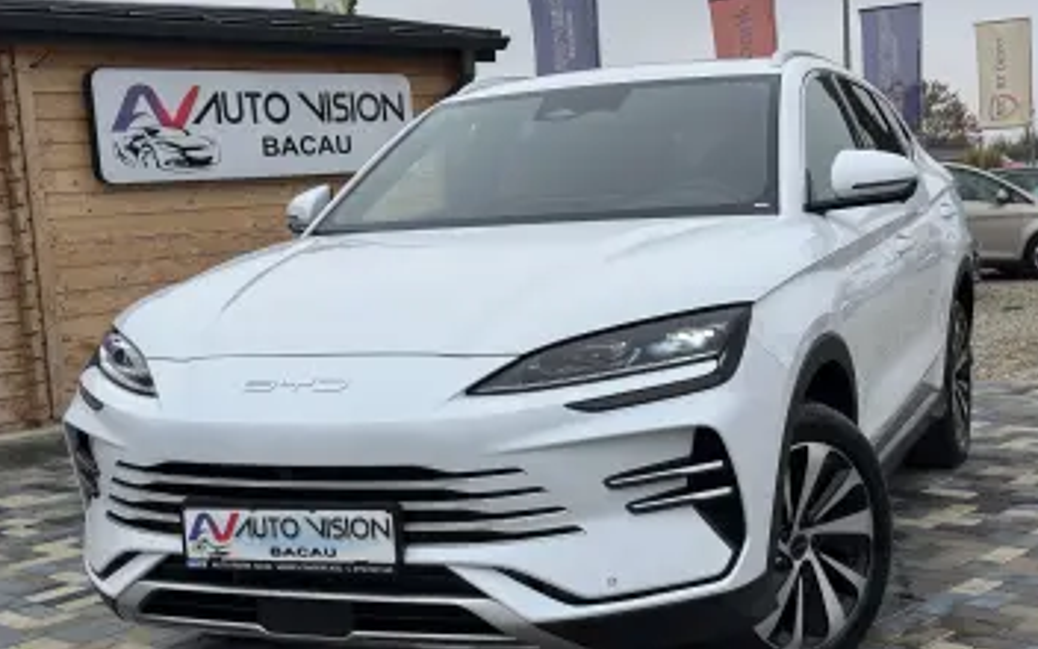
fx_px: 1471
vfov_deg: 24.8
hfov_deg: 38.9
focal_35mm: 52
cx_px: 516
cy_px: 389
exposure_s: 1/1456
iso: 64
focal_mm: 6.76
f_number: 1.78
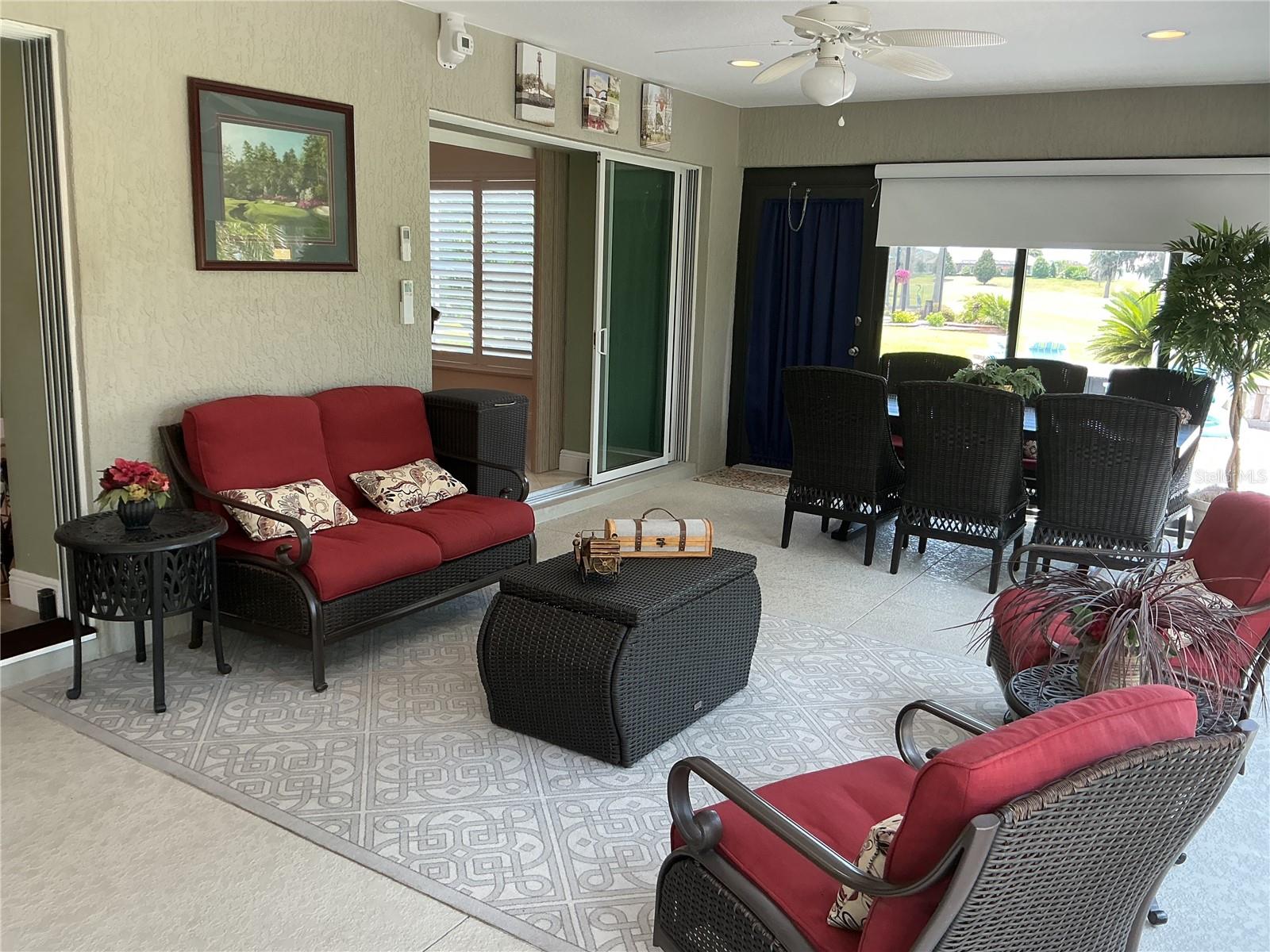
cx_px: 635
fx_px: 1064
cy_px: 476
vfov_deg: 48.2
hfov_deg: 61.7
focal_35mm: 29
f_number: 1.8
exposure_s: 1/120
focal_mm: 3
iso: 50
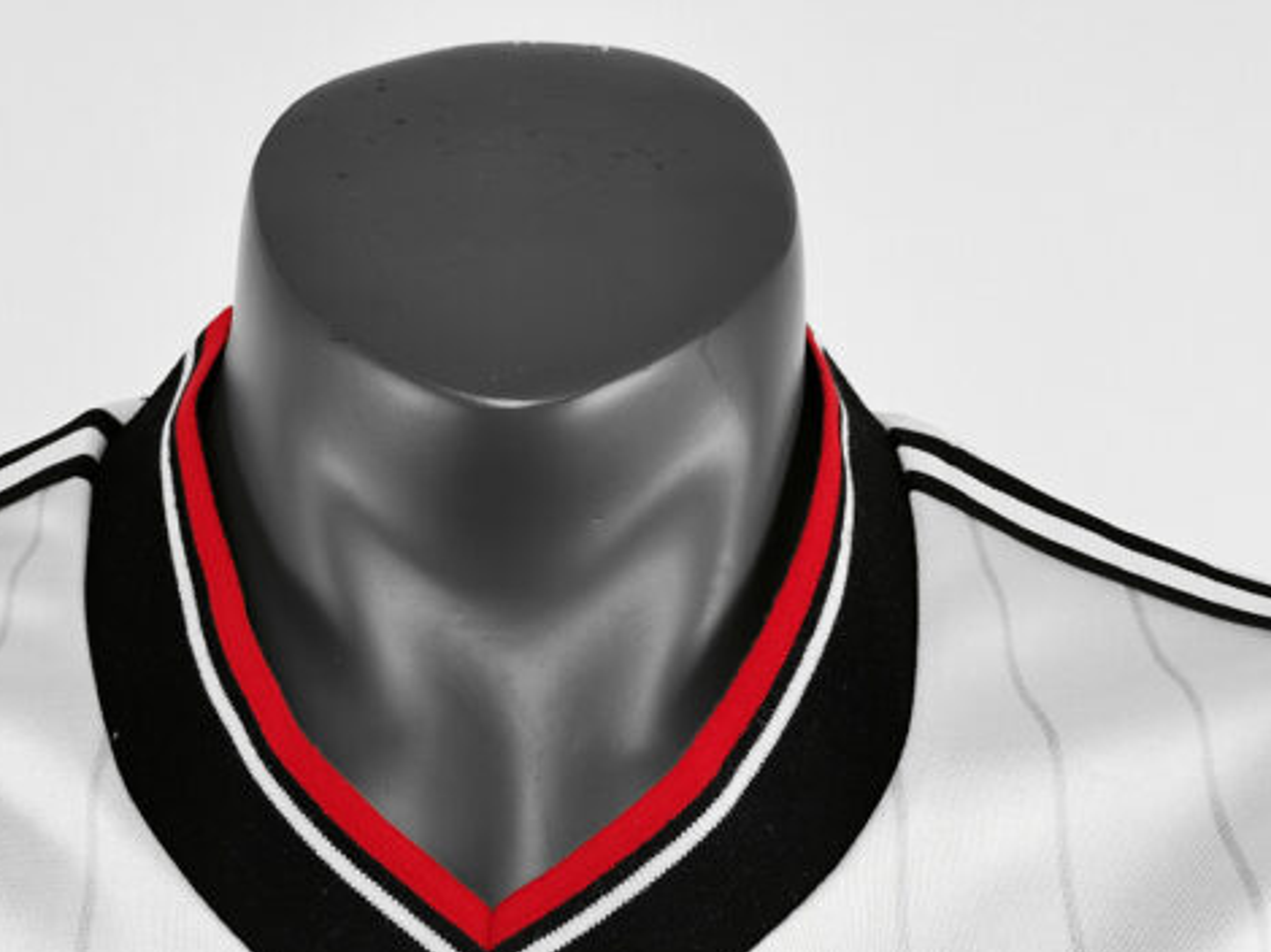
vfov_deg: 31.5
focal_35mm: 46
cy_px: 498
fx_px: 1688
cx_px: 511
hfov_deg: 41.1
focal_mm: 5.58
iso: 160
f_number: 1.8
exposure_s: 1/50
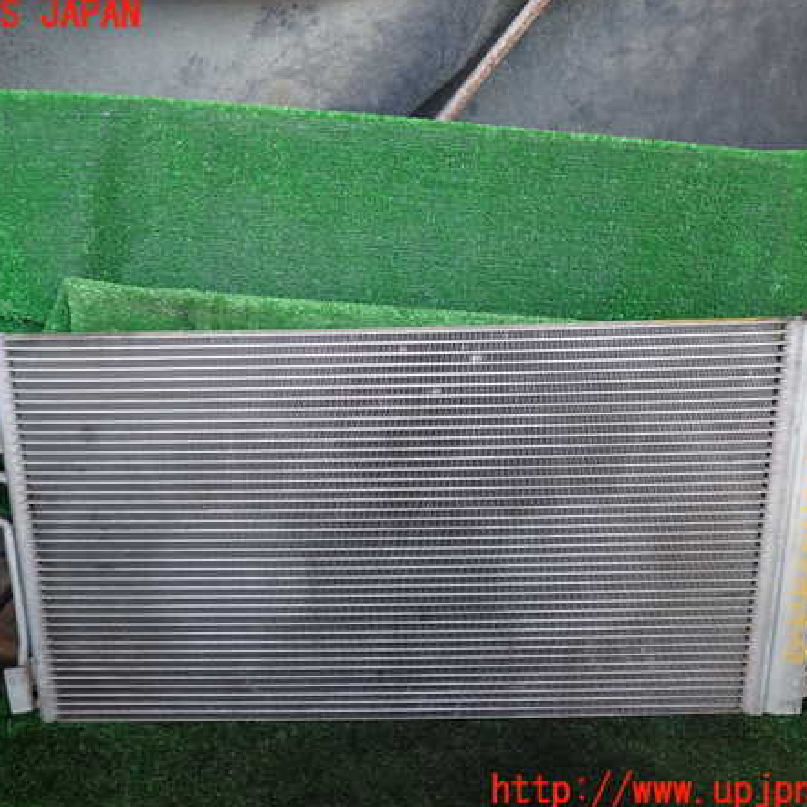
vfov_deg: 46.0
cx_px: 356
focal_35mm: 36
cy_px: 404
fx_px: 950
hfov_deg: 46.0
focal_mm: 5.4
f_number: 2.3
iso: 125
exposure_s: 1/60
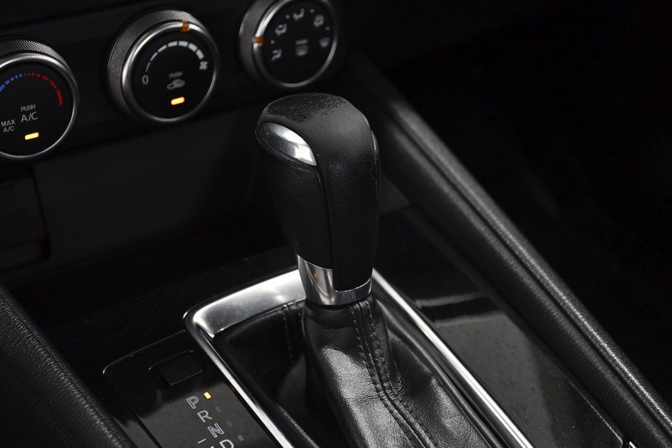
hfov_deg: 28.1
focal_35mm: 72
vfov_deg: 18.9
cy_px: 224
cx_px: 336
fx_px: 1344
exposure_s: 1/320
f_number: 4.5
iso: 2500
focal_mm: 48
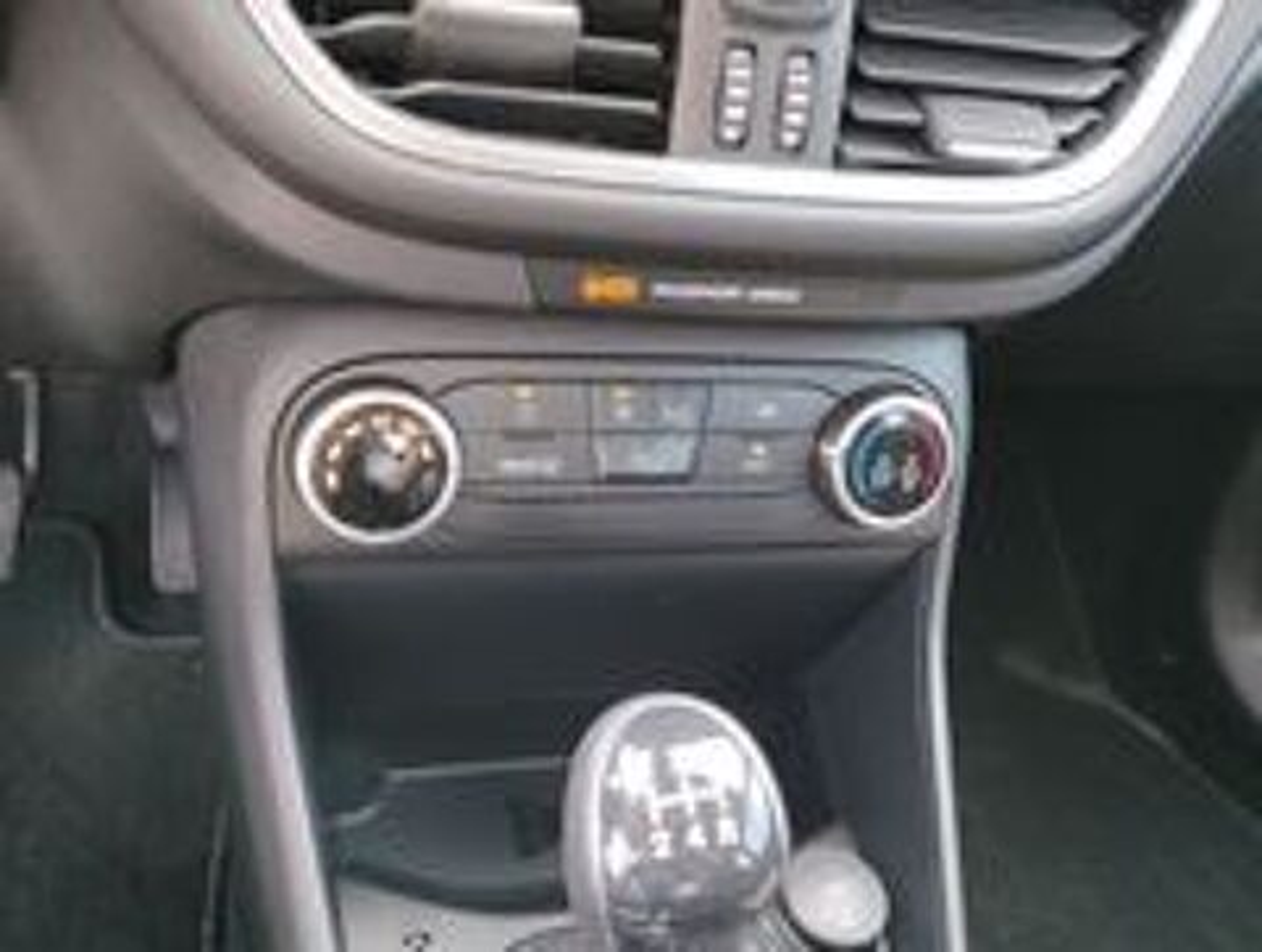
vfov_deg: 48.4
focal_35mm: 29
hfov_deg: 61.6
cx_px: 631
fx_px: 1059
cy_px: 476
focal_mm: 4.25
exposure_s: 1/50
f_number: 1.8
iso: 127
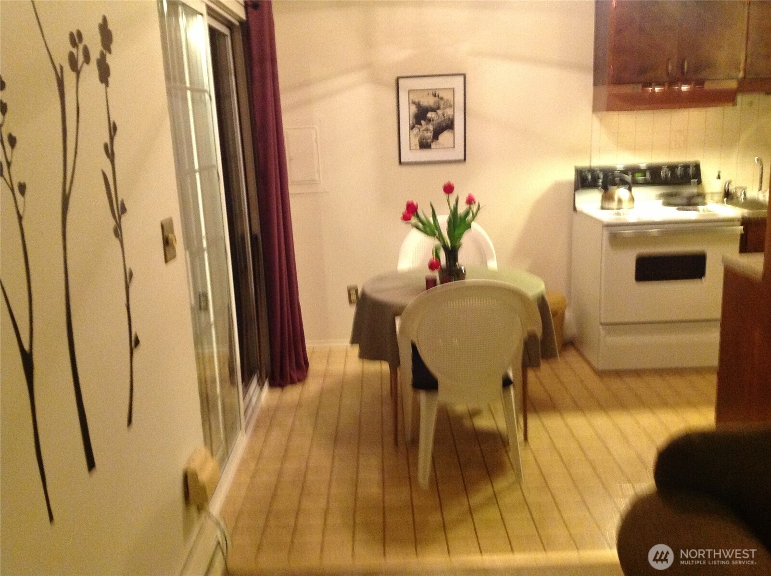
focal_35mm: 35
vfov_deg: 40.6
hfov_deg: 52.7
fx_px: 778
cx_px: 386
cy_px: 288
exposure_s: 1/15
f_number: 2.4
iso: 400
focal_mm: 4.28
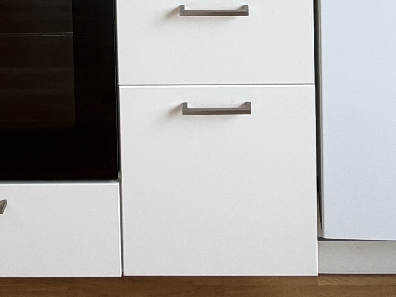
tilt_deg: -2.3
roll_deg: +1.8
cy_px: -291
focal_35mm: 62
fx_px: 709
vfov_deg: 17.3
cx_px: 207
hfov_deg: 31.2
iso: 80
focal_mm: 2.22
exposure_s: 1/121
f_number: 2.2
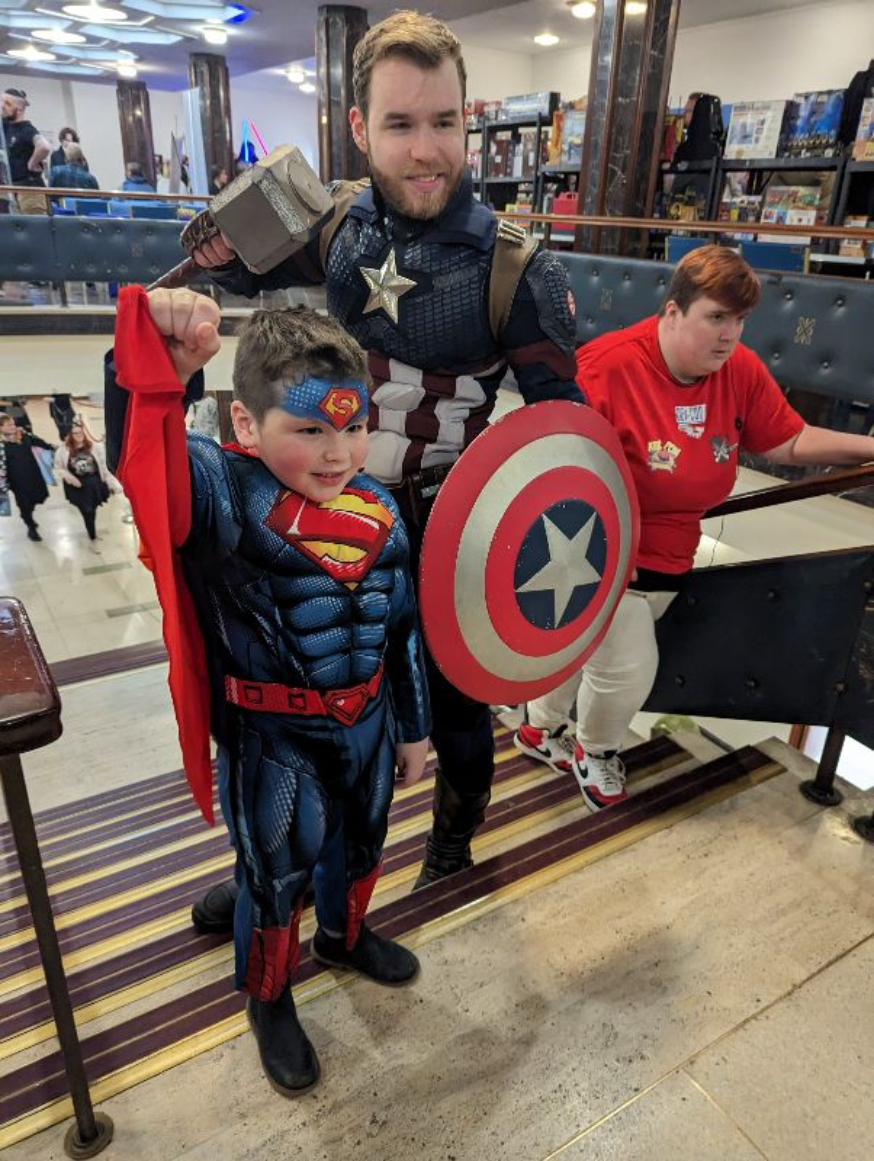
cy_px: 580
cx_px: 437
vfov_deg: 71.5
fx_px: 806
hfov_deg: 56.9
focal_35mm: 24
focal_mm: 6.81
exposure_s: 1/100
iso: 1170
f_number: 1.85
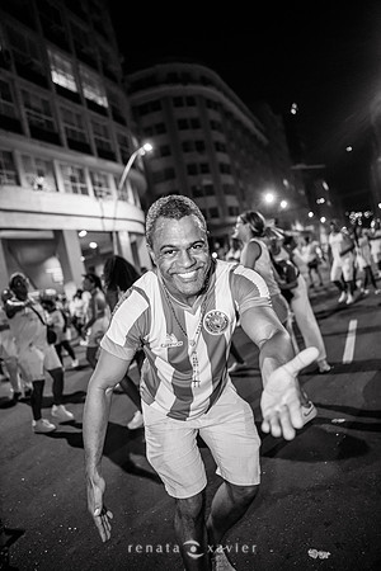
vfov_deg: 73.7
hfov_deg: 53.1
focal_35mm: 24
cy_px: 286
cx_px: 190
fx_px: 381
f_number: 1.8
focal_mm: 24
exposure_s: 1/200
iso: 2500
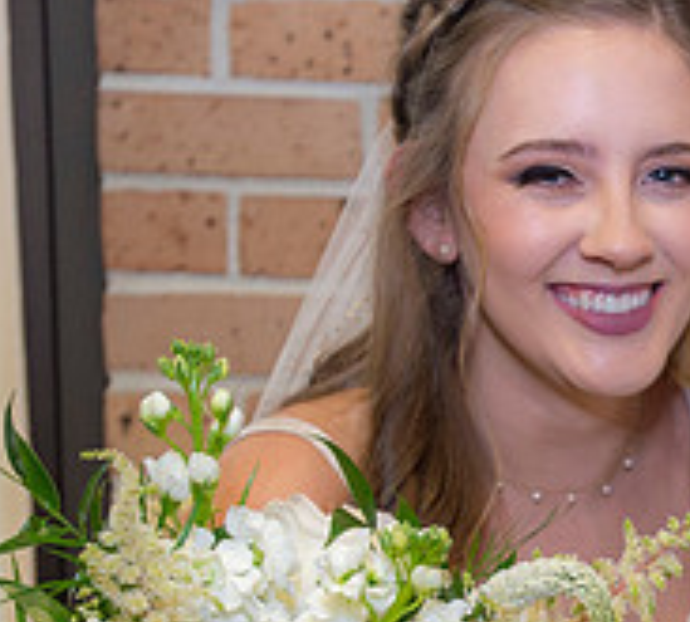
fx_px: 2297
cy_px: 562
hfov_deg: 16.1
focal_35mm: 107
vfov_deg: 15.2
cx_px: 910
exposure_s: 1/125
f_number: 4
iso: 1250
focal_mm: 32
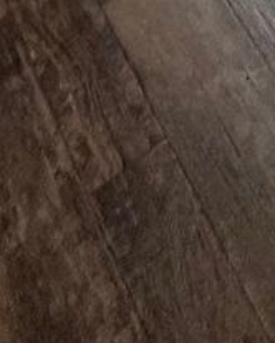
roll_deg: -2.6
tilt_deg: -9.2
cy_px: -799
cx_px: 746
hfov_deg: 11.5
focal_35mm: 99
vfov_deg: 10.2
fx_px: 1006
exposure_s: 1/120
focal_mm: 2.22
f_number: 2.2
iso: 320
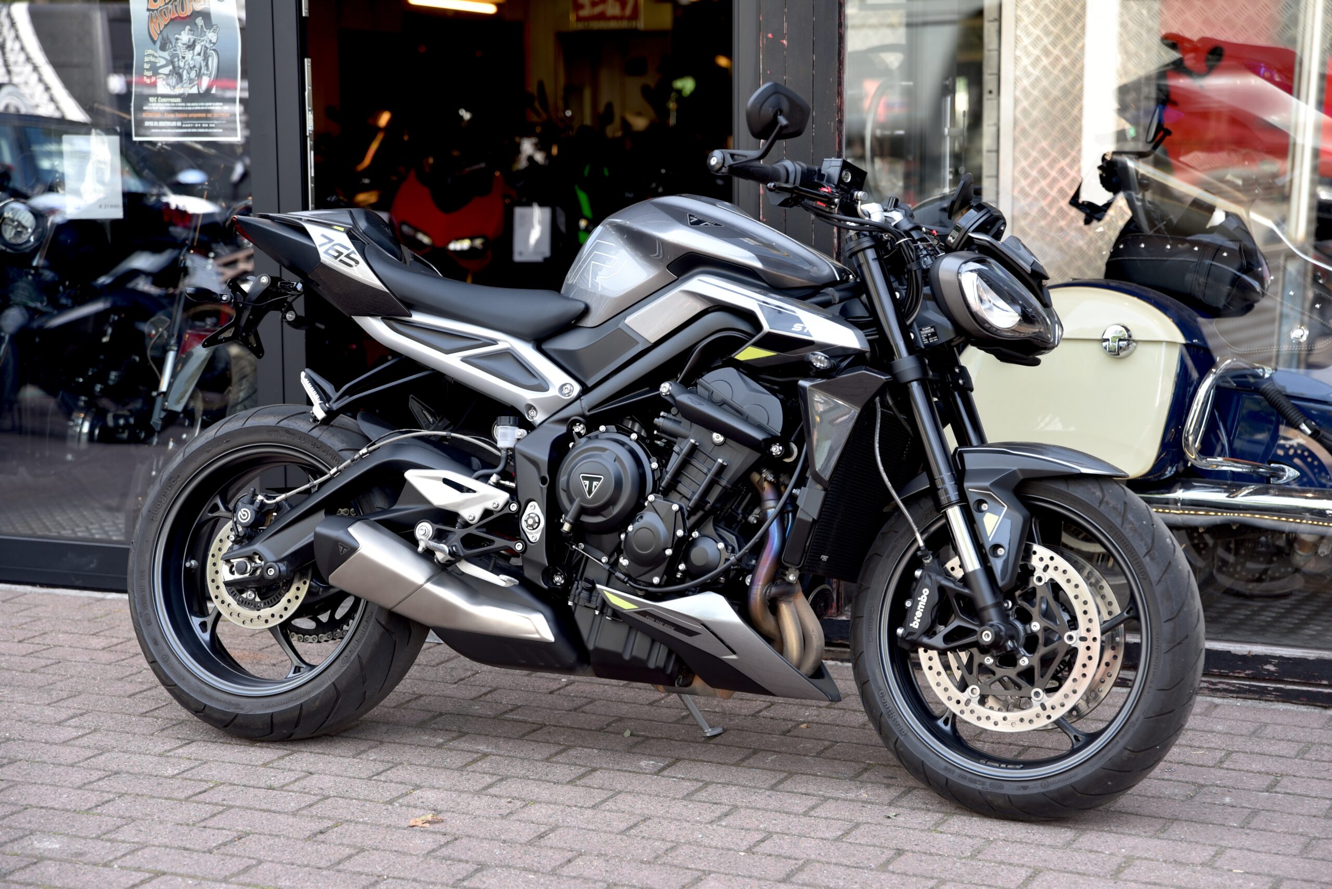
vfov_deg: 19.5
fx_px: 2591
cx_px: 666
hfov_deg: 28.8
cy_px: 444
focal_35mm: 70
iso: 100
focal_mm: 70
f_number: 4
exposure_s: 1/60
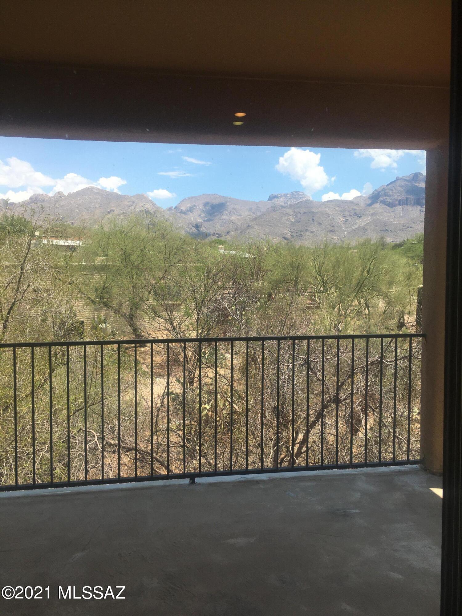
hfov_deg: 48.2
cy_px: 308
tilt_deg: -4.1
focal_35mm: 29
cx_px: 231
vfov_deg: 61.7
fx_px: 516
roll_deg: -0.8
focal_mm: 4.15
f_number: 2.2
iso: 25
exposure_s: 1/986
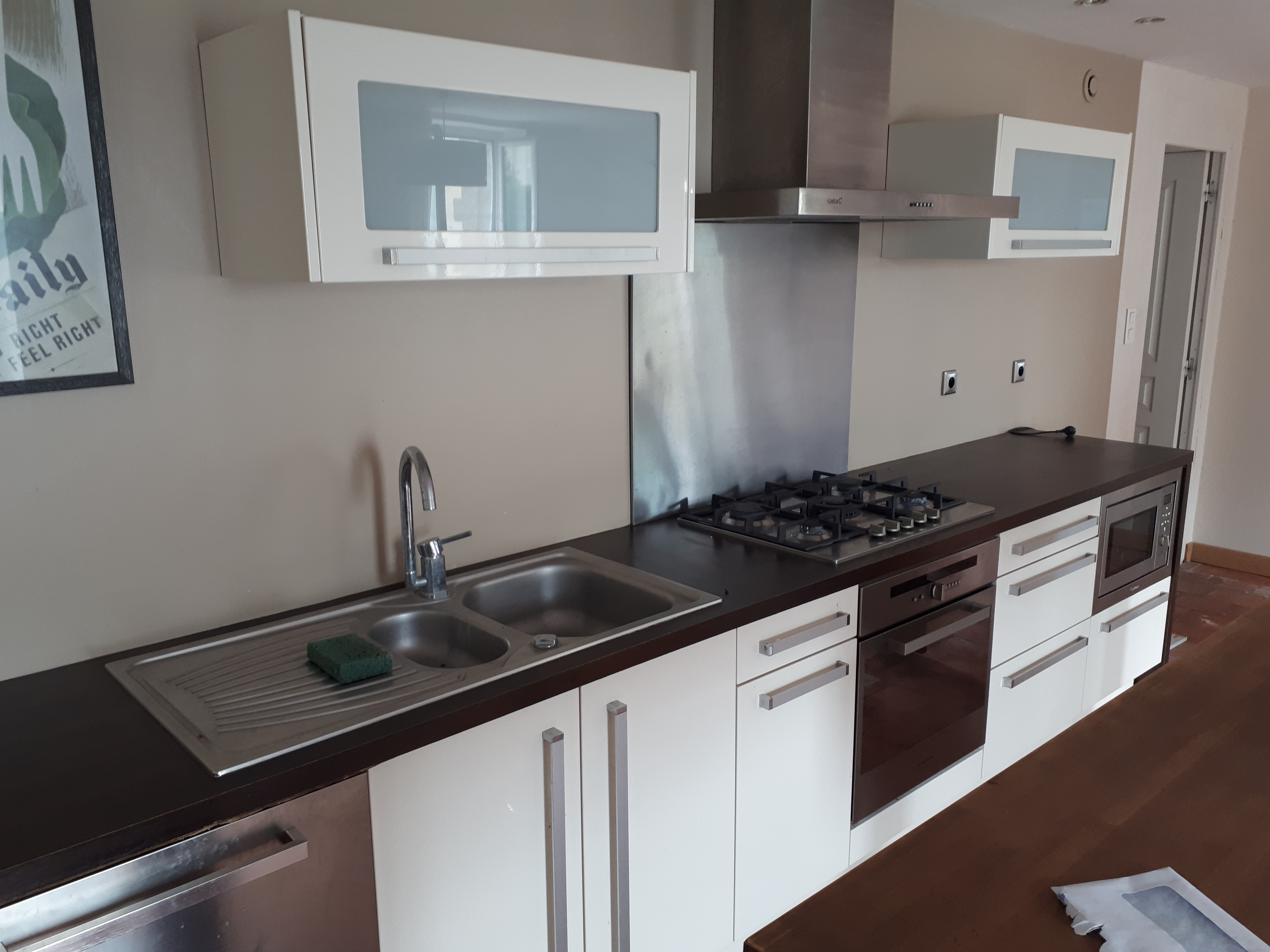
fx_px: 991
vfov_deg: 51.4
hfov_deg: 65.3
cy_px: 476
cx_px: 635
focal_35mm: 27
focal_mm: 3.6
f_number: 1.9
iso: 100
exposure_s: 1/33
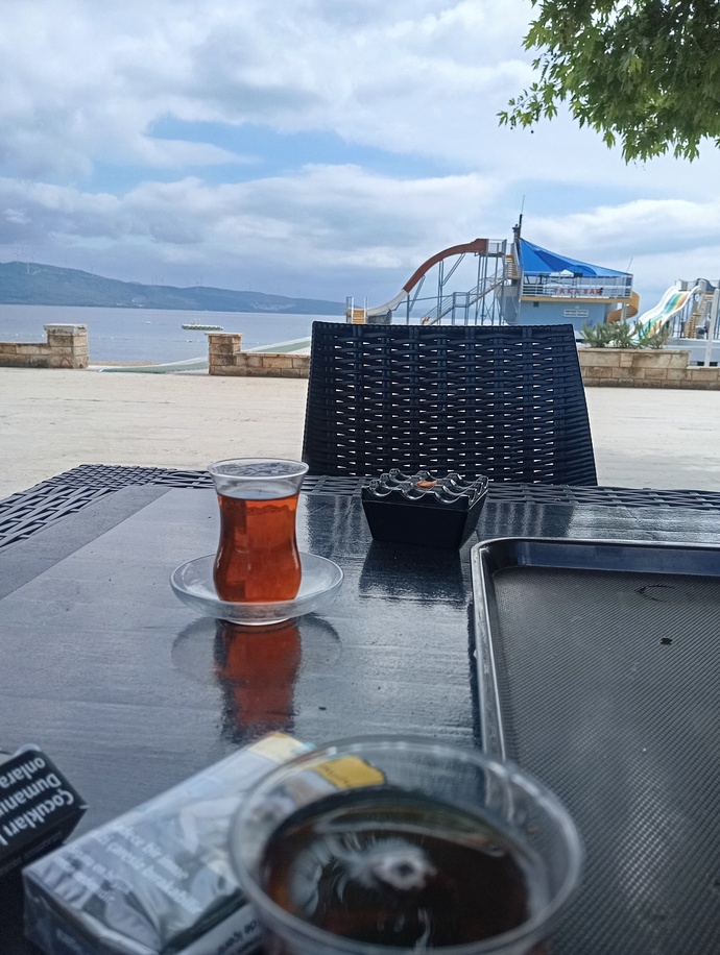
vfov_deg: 63.4
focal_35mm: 28
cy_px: 478
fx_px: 774
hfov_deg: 49.9
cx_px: 360
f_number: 1.8
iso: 112
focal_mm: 4.22
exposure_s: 1/583
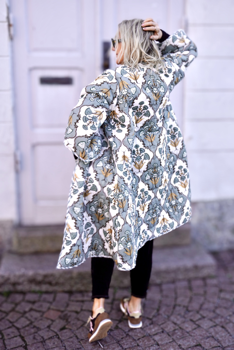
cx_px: 117
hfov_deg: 30.9
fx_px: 424
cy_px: 175
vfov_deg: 45.0
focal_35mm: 44
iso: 160
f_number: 4.5
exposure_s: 1/160
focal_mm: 29
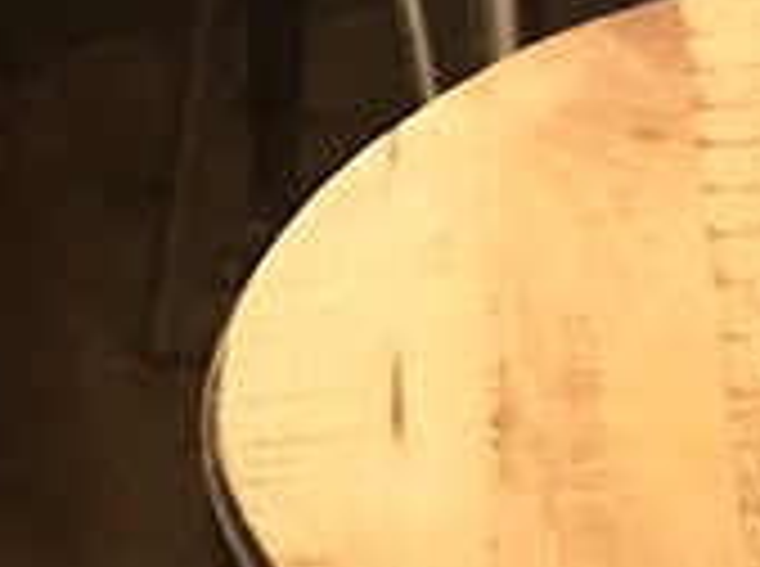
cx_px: 787
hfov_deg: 11.5
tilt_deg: -6.1
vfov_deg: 7.9
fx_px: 3724
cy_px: -873
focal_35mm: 170
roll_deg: +1.6
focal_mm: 3.99
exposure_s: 1/5
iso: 100
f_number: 1.8
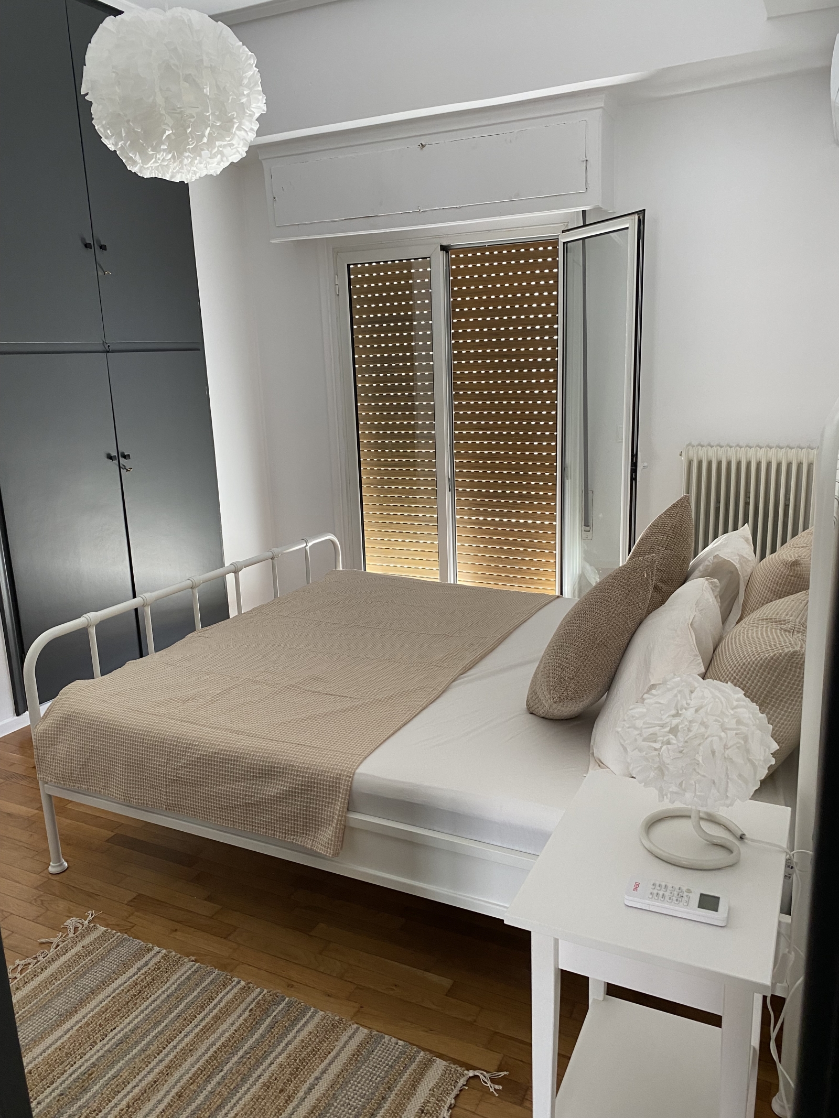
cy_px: 559
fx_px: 840
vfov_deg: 67.3
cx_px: 420
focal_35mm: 26
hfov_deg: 53.1
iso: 125
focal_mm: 4.25
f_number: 1.8
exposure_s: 1/88
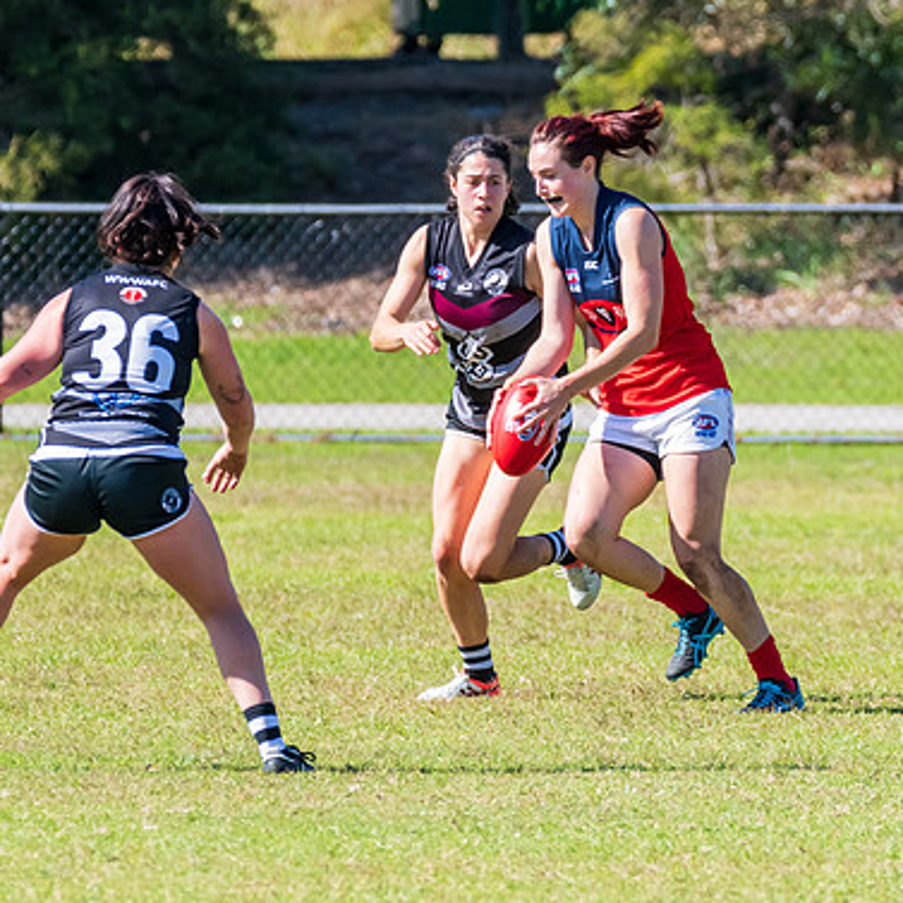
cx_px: 808
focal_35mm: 877
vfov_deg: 2.0
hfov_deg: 2.0
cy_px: 446
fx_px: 25883
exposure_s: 1/2000
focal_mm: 360
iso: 800
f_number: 6.3
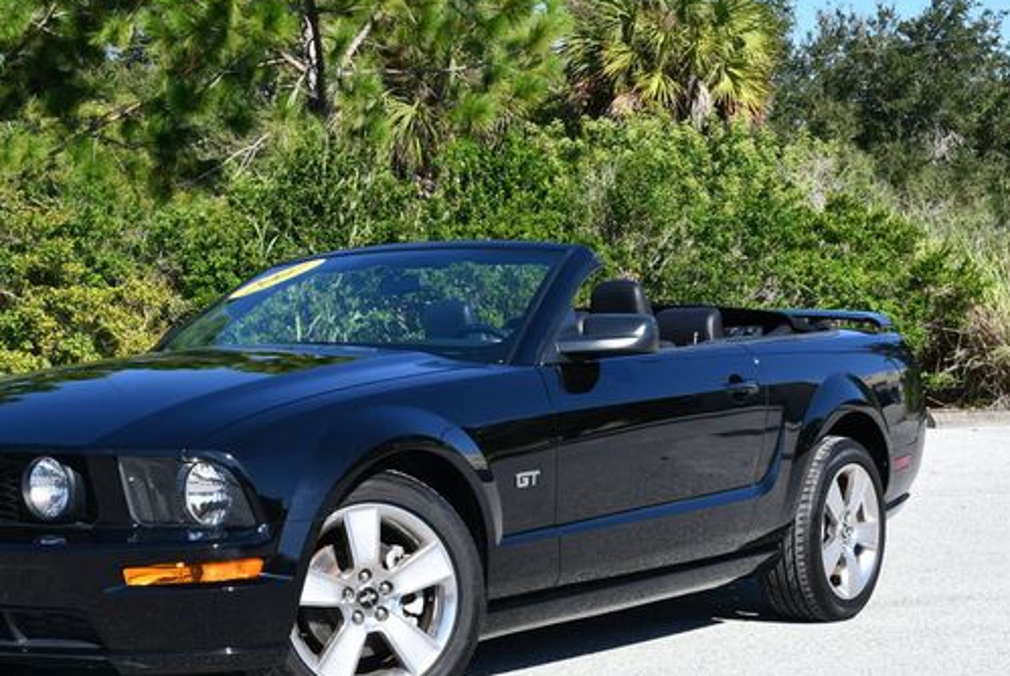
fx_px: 2163
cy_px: 372
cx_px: 387
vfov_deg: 17.8
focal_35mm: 77
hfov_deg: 26.2
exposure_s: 1/250
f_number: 8
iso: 160
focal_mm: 30
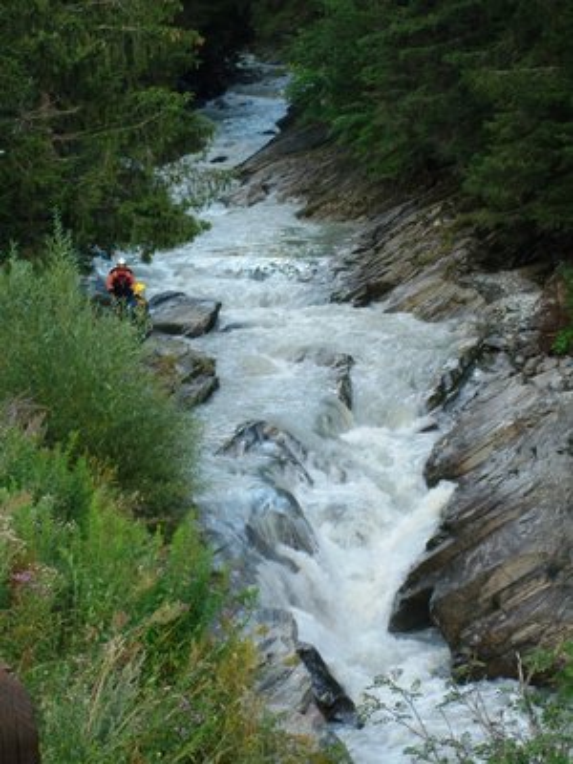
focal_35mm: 111
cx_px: 286
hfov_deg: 13.3
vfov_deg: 17.7
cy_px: 382
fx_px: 2450
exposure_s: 1/60
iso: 100
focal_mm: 18.6
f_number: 5.2
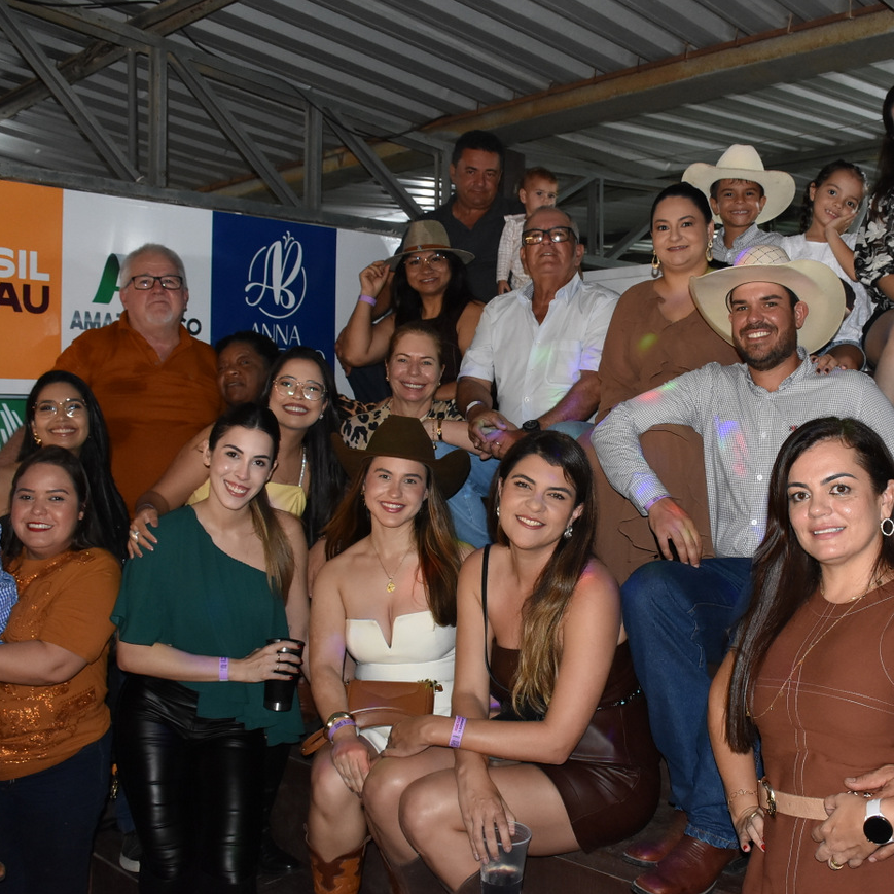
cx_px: 594
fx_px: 1081
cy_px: 463
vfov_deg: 44.9
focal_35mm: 37
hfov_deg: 44.3
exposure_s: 1/60
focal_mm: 18
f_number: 5.6
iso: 1600
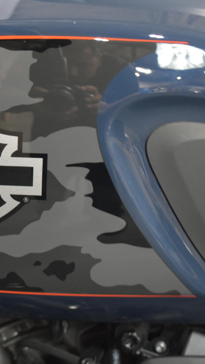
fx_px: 869
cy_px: 183
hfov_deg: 13.2
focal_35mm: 90
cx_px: -26
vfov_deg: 23.7
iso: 1600
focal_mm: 38
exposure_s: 1/8
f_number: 5
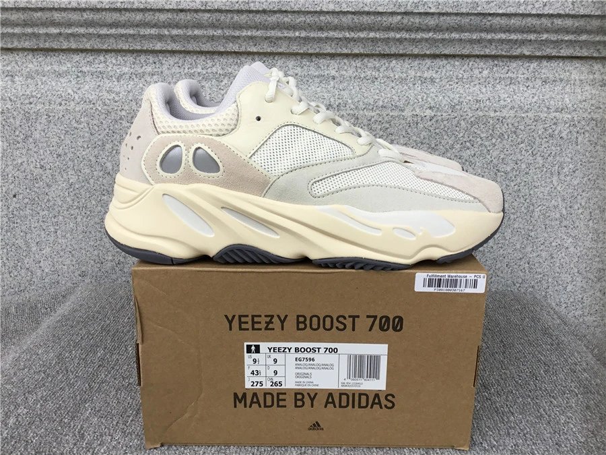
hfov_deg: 58.4
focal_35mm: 31
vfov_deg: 45.4
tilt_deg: -16.5
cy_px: 228
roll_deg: -0.7
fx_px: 543
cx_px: 303
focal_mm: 3.3
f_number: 2.4
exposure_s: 1/142
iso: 25
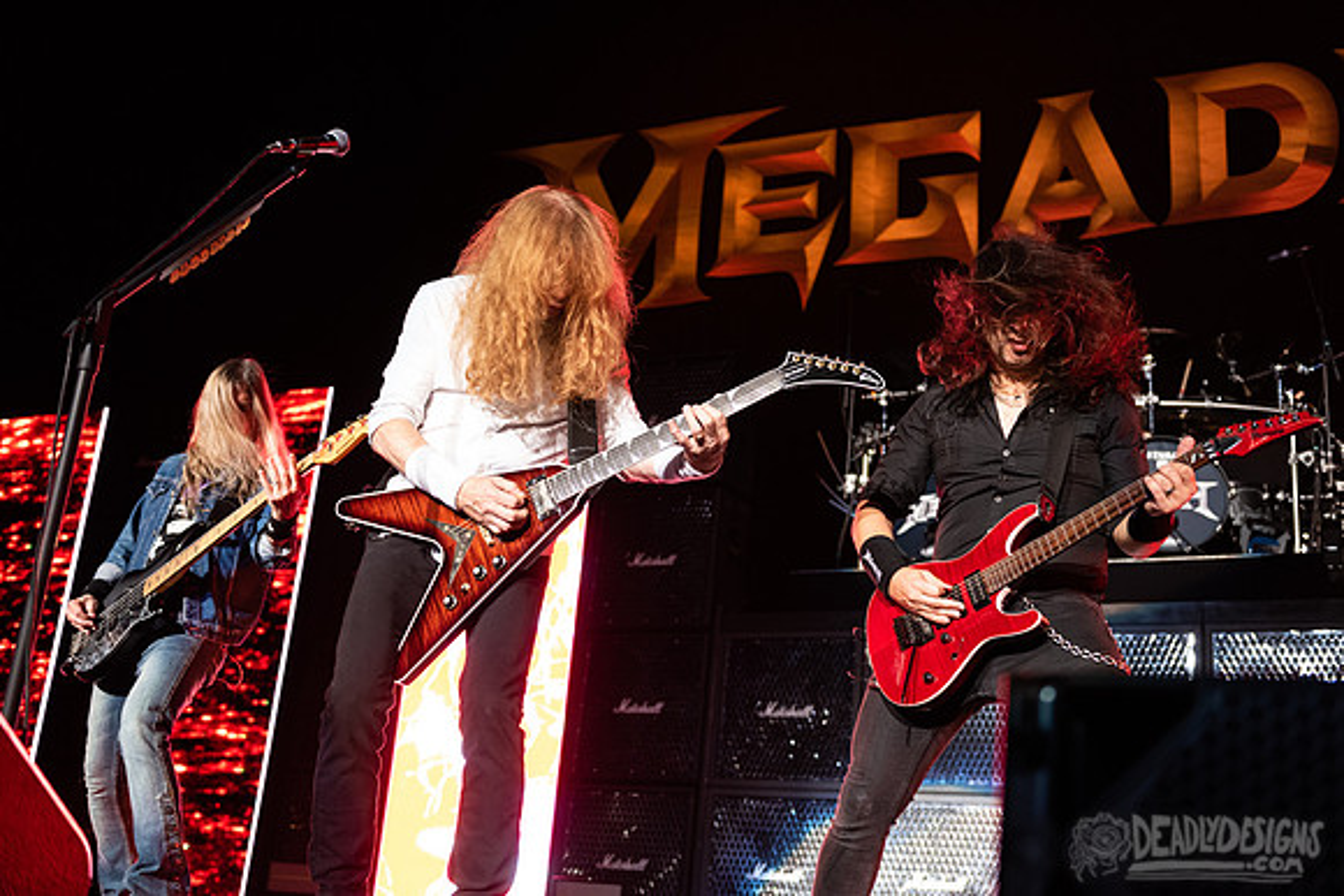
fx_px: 1587
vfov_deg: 31.5
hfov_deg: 45.9
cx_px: 630
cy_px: 420
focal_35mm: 43
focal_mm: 40
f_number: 3.2
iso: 2000
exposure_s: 1/400
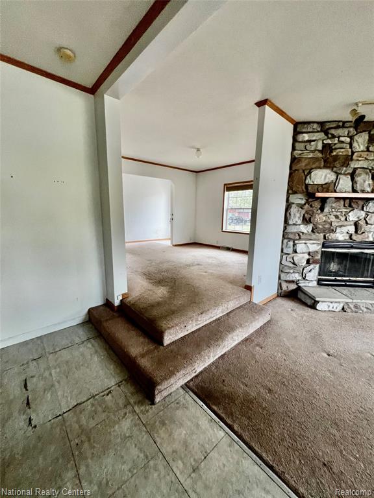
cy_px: 249
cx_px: 187
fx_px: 187
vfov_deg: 106.2
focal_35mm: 13
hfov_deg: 89.9
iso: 160
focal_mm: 1.57
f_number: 1.8
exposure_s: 1/99
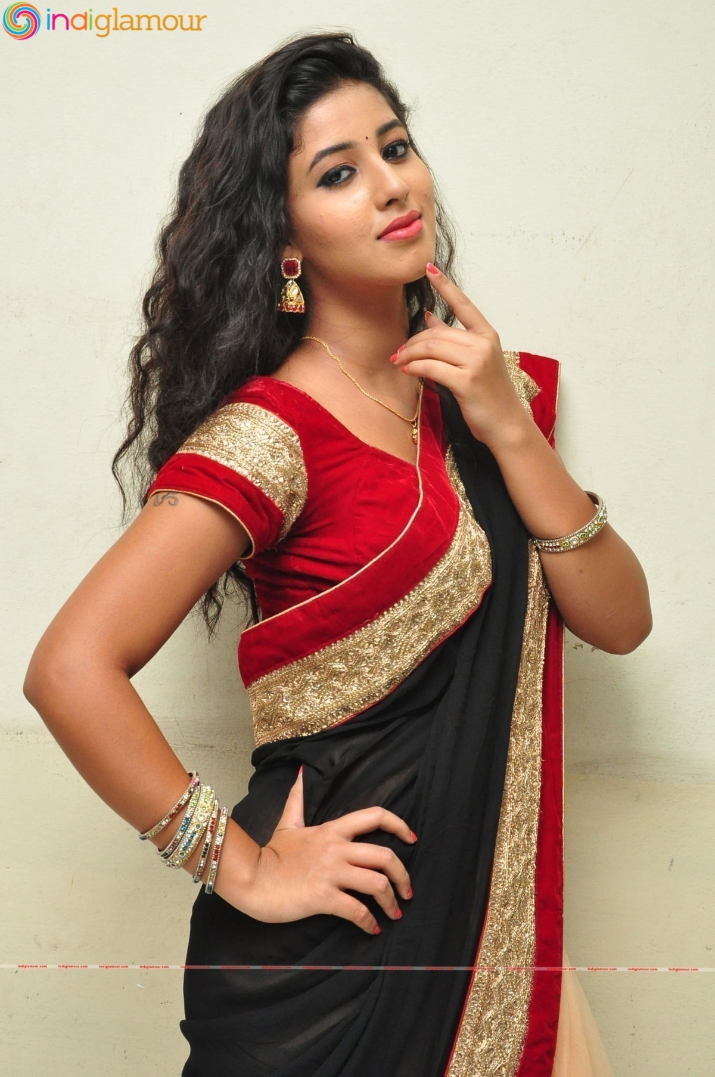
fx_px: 2151
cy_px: 538
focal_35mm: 72
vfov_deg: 28.1
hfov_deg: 18.9
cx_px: 358
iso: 1600
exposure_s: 1/125
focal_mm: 48
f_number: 7.1
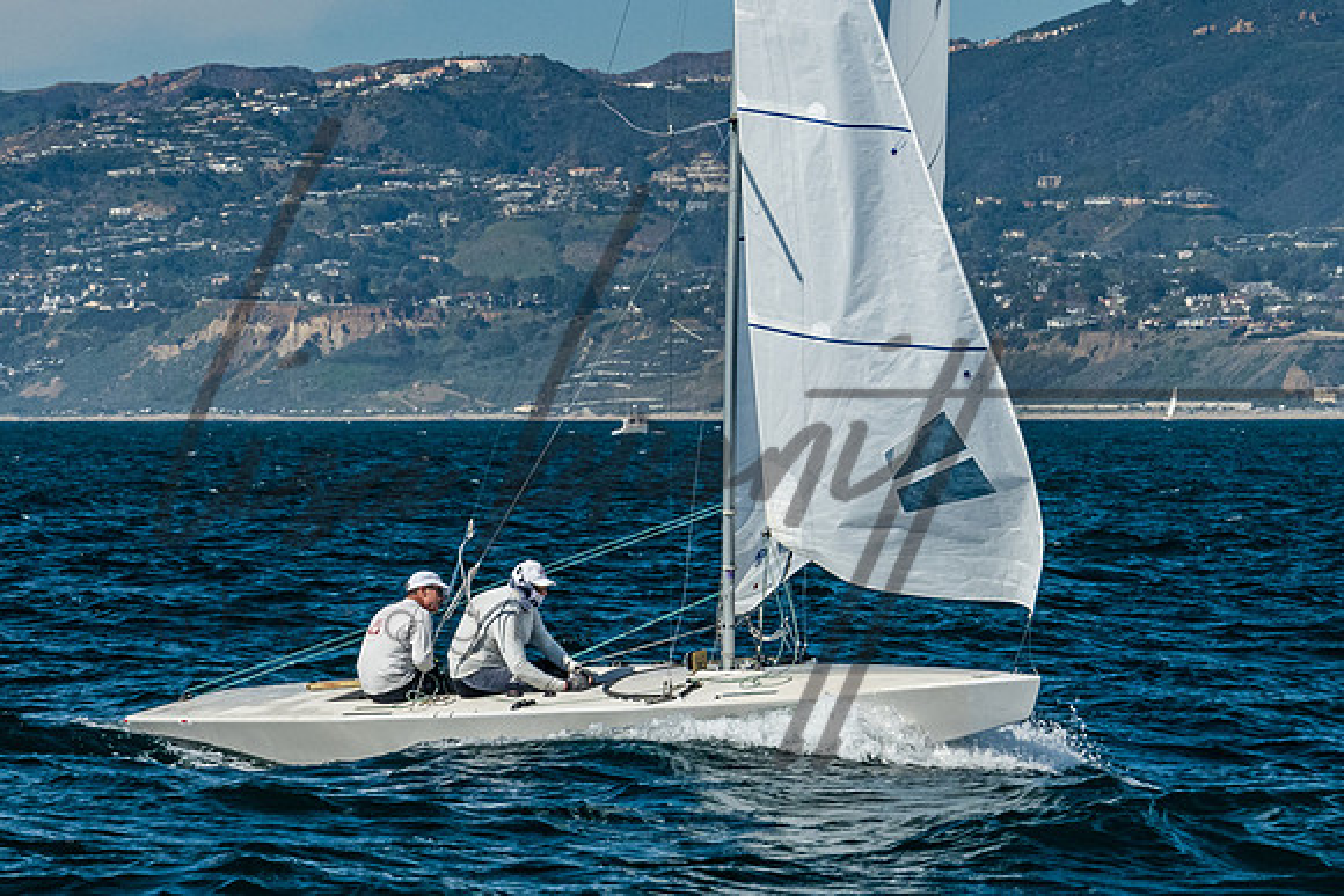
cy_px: 290
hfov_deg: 7.2
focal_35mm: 285
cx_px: 763
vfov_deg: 4.8
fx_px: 10627
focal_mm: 130
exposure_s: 1/640
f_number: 10
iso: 400
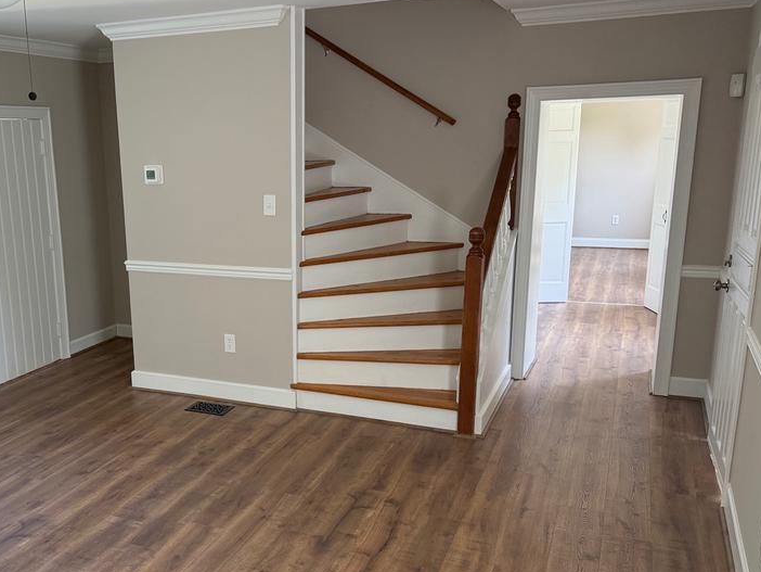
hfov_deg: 51.3
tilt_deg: -12.2
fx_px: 770
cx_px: 236
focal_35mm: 35
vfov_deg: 40.6
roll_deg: +2.2
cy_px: 334
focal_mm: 6.76
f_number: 1.78
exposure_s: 1/125
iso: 200
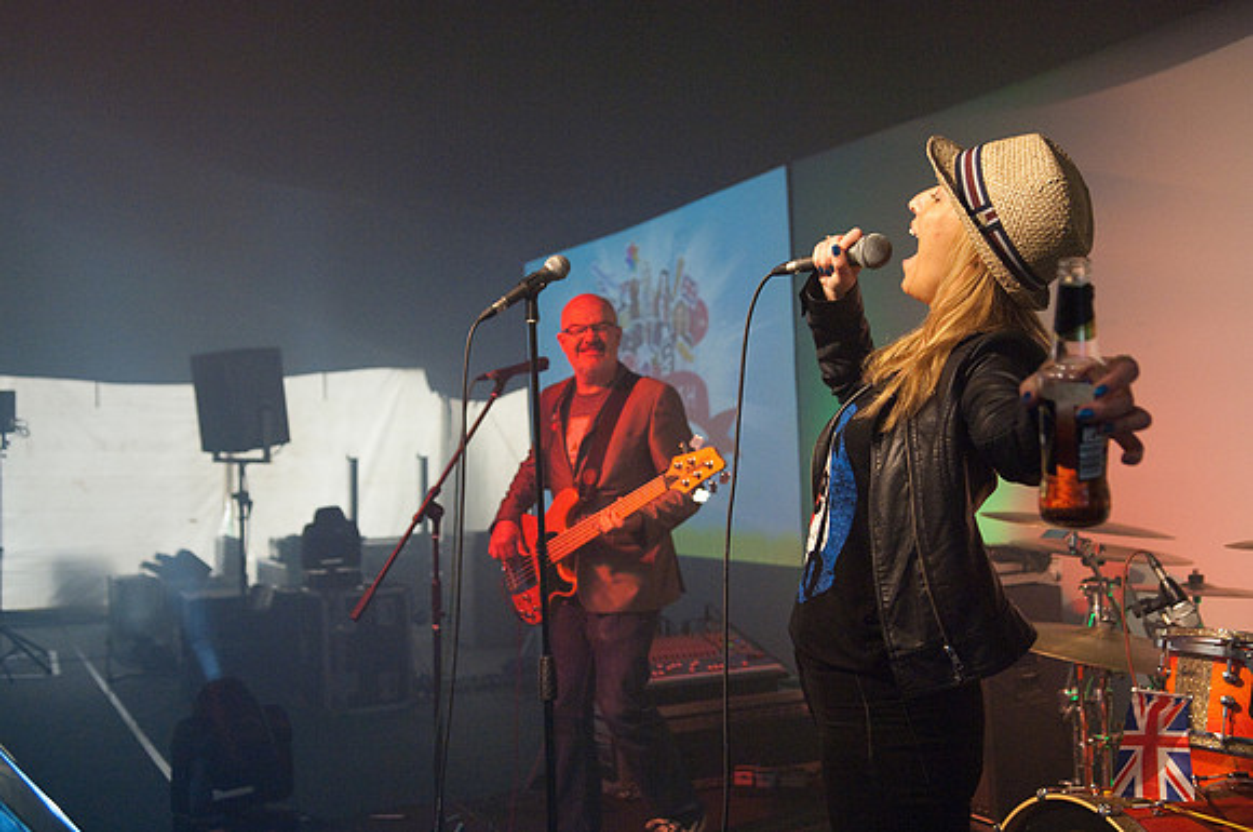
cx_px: 626
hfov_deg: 49.6
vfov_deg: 34.1
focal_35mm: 39
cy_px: 416
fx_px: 1356
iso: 800
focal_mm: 26
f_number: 2.8
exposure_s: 1/160
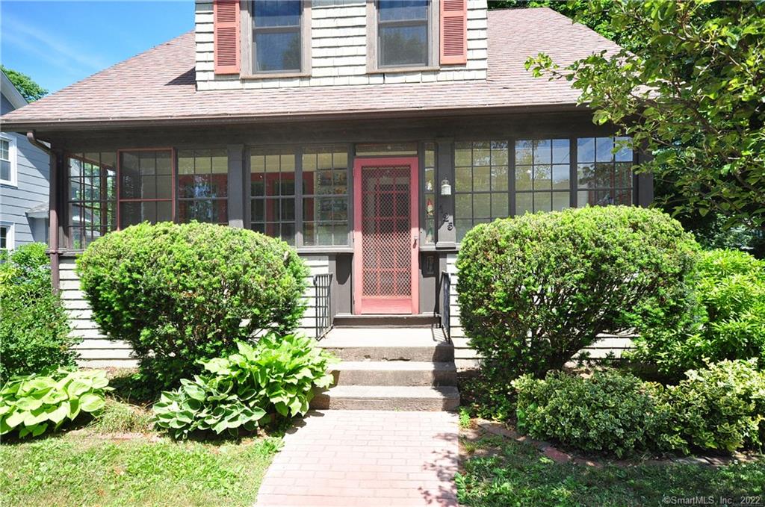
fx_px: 445
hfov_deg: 81.3
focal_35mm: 21
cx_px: 382
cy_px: 254
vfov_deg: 59.3
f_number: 8
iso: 640
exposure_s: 1/400
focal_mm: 14
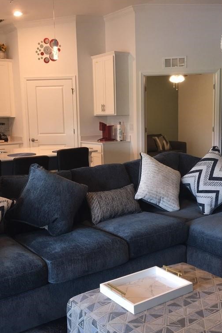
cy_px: 168
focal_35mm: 41
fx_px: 379
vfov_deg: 47.4
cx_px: 120
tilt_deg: -7.0
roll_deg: +1.2
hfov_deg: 32.6
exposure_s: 1/30
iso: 40
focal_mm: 4.15
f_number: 2.2
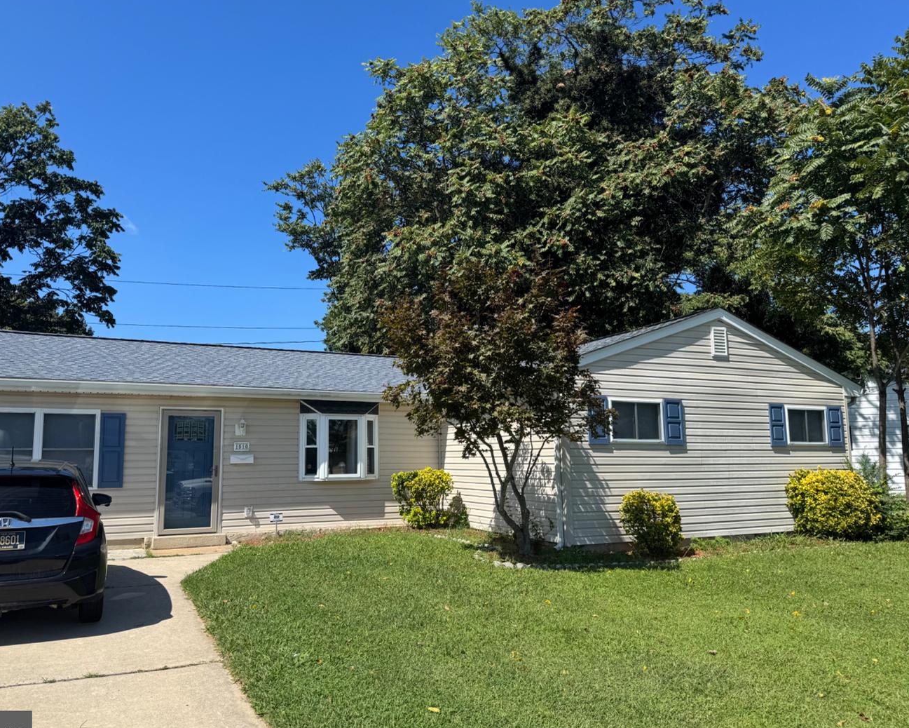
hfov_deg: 65.9
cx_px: 414
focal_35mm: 26
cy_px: 372
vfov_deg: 54.9
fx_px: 700
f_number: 1.78
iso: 80
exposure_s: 1/4310
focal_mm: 6.76
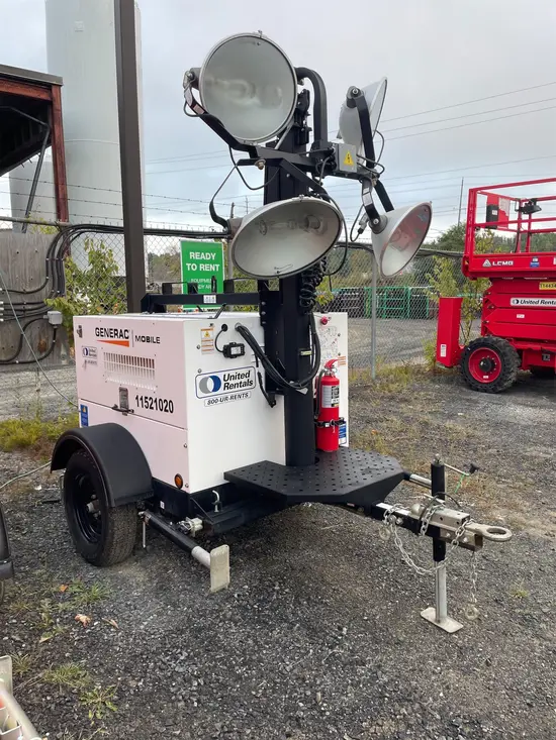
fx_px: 557
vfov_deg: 67.3
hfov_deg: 53.1
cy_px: 370
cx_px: 278
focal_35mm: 26
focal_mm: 4.2
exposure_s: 1/121
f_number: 1.6
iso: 40
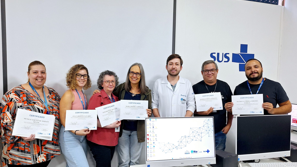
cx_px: 145
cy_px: 105
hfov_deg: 71.9
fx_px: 205
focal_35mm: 26
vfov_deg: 44.0
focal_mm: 5.54
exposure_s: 1/40
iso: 64
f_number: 1.8
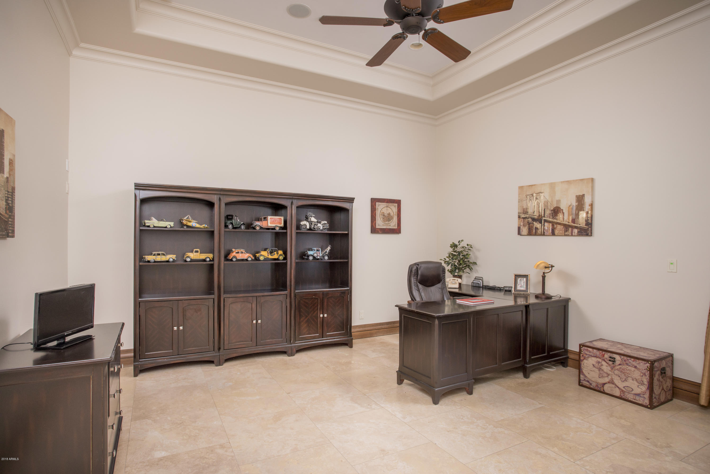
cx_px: 355
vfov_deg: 61.9
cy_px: 237
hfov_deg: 84.0
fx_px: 394
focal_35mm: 20
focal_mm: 20
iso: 400
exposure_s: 1/160
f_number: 7.1
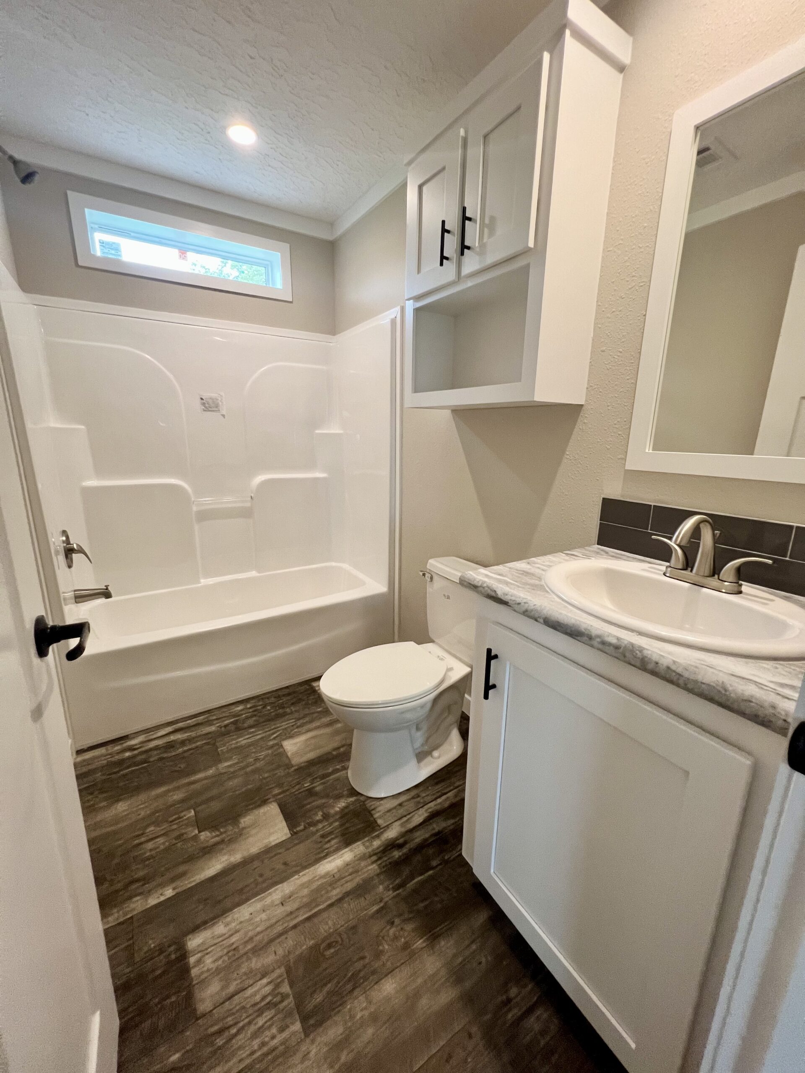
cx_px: 402
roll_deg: +0.2
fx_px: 403
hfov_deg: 89.9
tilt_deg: -15.8
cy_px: 536
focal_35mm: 13
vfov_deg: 106.2
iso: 250
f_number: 1.8
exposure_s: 1/120
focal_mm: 1.57
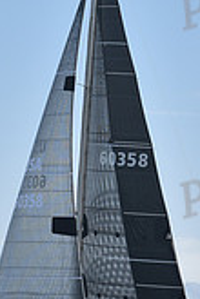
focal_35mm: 299
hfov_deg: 4.6
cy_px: 103
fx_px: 2491
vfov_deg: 6.9
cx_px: 86
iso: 200
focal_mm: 85
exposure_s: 1/3200
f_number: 4.5
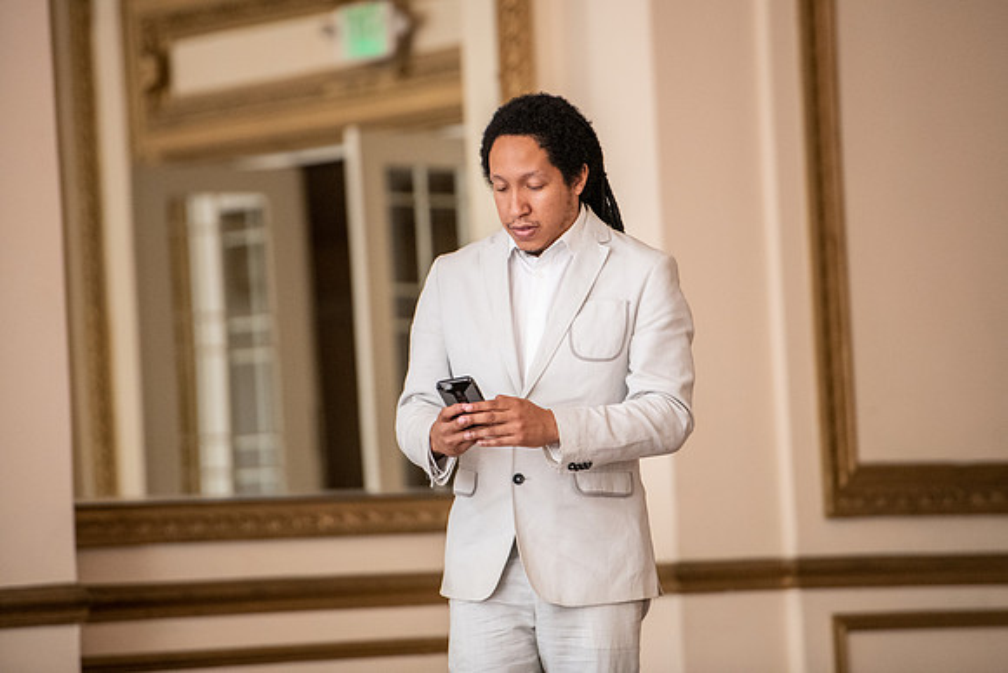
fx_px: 5826
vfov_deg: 6.6
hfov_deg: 9.9
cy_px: 323
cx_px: 524
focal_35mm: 208
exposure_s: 1/500
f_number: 2.8
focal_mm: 200
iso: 2500
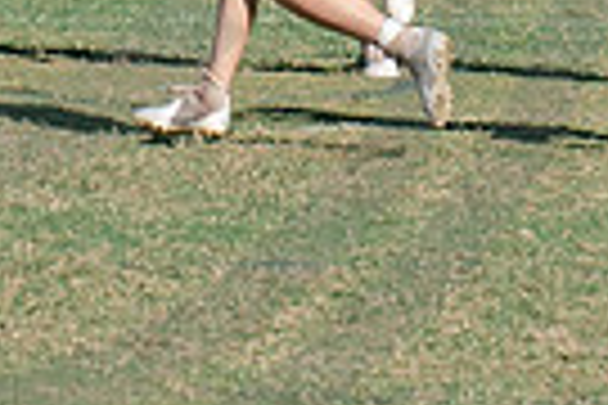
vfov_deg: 1.8
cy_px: -200
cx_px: -191
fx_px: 12615
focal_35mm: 747
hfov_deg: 2.8
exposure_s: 1/1600
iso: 250
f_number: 5.6
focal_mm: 70
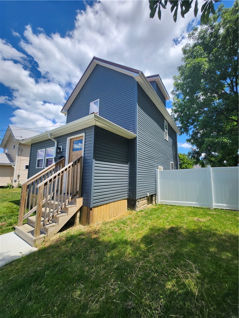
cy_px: 159
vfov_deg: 106.2
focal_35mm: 13
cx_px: 120
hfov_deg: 89.9
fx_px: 120
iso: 32
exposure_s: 1/834
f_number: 2.2
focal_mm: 1.7
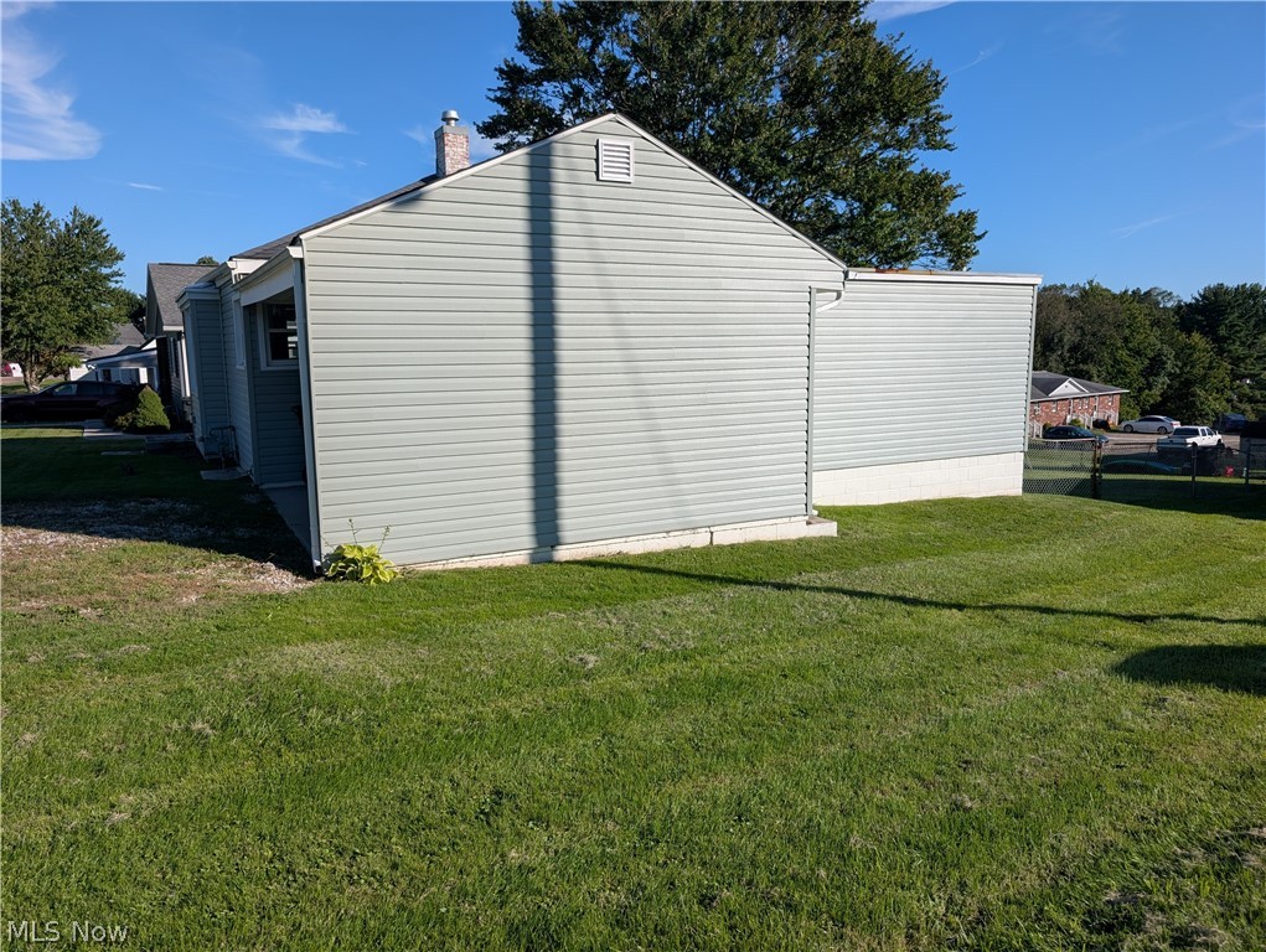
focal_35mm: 24
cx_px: 633
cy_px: 476
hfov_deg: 71.5
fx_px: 879
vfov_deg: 56.9
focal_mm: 6.9
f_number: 1.68
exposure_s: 1/1404
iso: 21
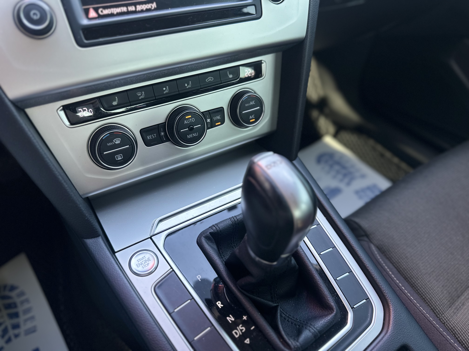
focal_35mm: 24
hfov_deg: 71.6
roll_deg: -3.7
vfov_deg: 56.8
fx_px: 325
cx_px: 234
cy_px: 176
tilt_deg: -44.1
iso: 100
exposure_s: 1/96
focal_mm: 6.86
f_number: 1.78
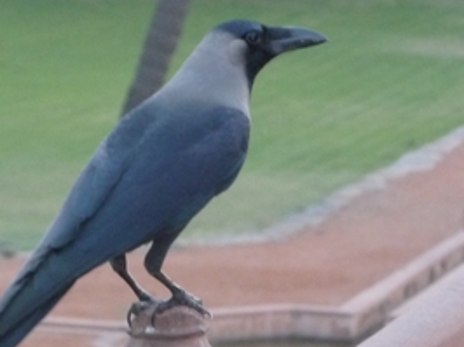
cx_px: 237
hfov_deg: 4.4
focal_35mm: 450
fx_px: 6026
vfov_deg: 3.3
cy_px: 155
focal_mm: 30.5
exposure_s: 1/50
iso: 320
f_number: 4.8
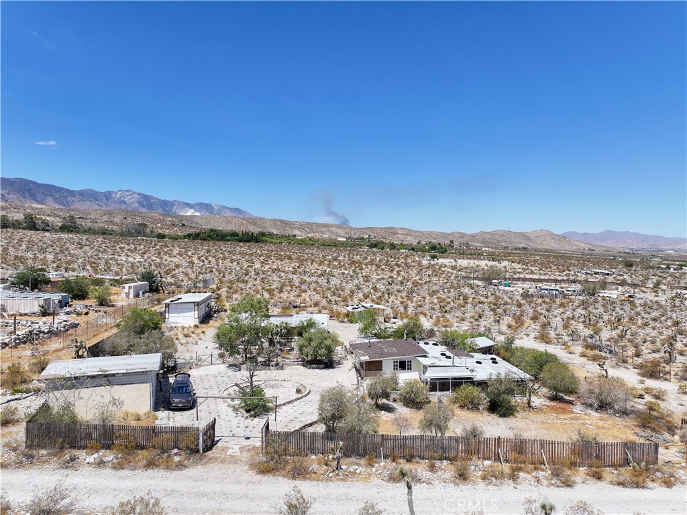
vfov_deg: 56.8
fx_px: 476
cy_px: 258
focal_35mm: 24
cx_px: 344
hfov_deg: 71.6
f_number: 2.8
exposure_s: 1/1600
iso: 100
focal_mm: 12.29
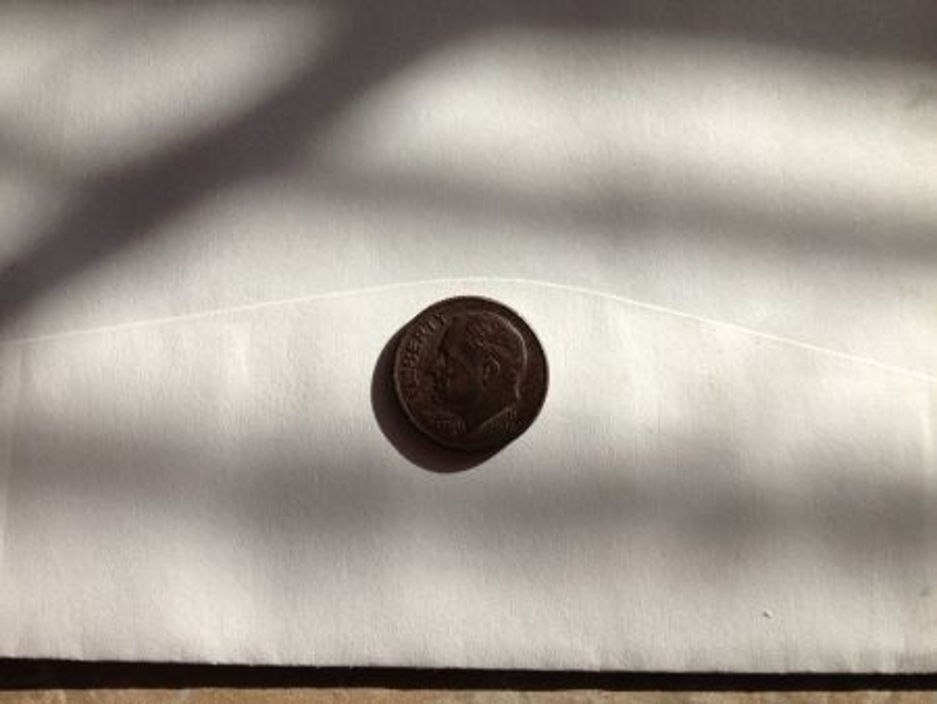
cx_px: 468
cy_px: 352
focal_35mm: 35
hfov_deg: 52.6
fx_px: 948
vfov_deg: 40.7
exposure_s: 1/717
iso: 50
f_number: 2.4
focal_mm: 4.28
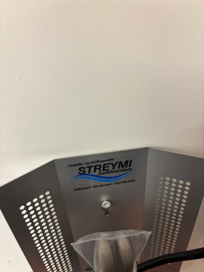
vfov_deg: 67.3
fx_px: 204
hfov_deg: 53.1
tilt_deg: -35.7
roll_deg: -0.1
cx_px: 102
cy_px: 136
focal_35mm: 26
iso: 100
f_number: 1.6
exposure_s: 1/54
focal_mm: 5.96
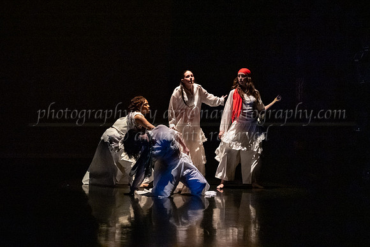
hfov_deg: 24.4
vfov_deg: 16.4
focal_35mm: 83
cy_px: 92
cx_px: 220
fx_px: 854
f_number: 3.5
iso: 6400
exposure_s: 1/320
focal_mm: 66
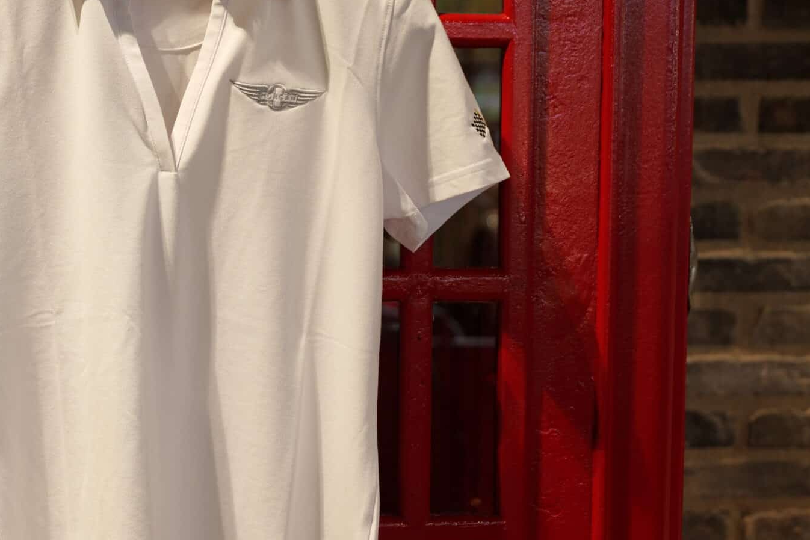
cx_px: 132
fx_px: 1755
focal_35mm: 78
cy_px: 260
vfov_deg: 17.5
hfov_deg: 25.4
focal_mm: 41
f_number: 3.2
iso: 800
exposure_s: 1/60
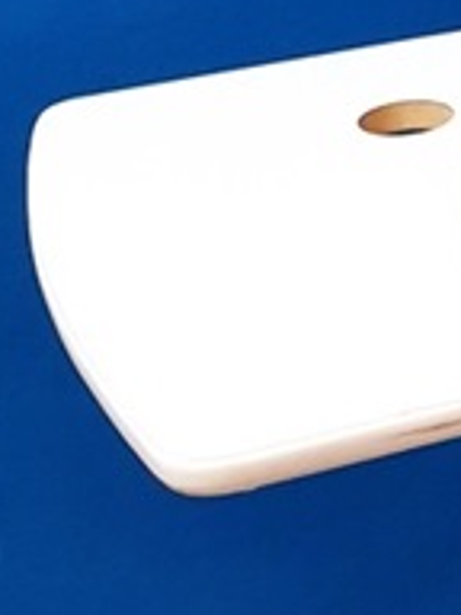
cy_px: 78
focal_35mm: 131
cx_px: 1068
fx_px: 2326
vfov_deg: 14.9
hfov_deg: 10.0
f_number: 2.4
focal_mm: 4.3
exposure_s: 1/50
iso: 200
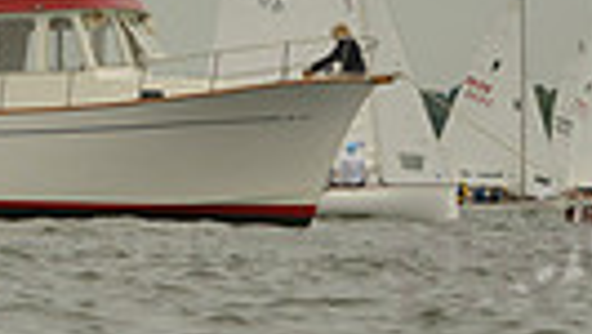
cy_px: 42
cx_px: 160
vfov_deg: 3.8
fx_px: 5011
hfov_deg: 6.8
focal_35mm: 319
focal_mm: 70
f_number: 8
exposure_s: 1/2000
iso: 400
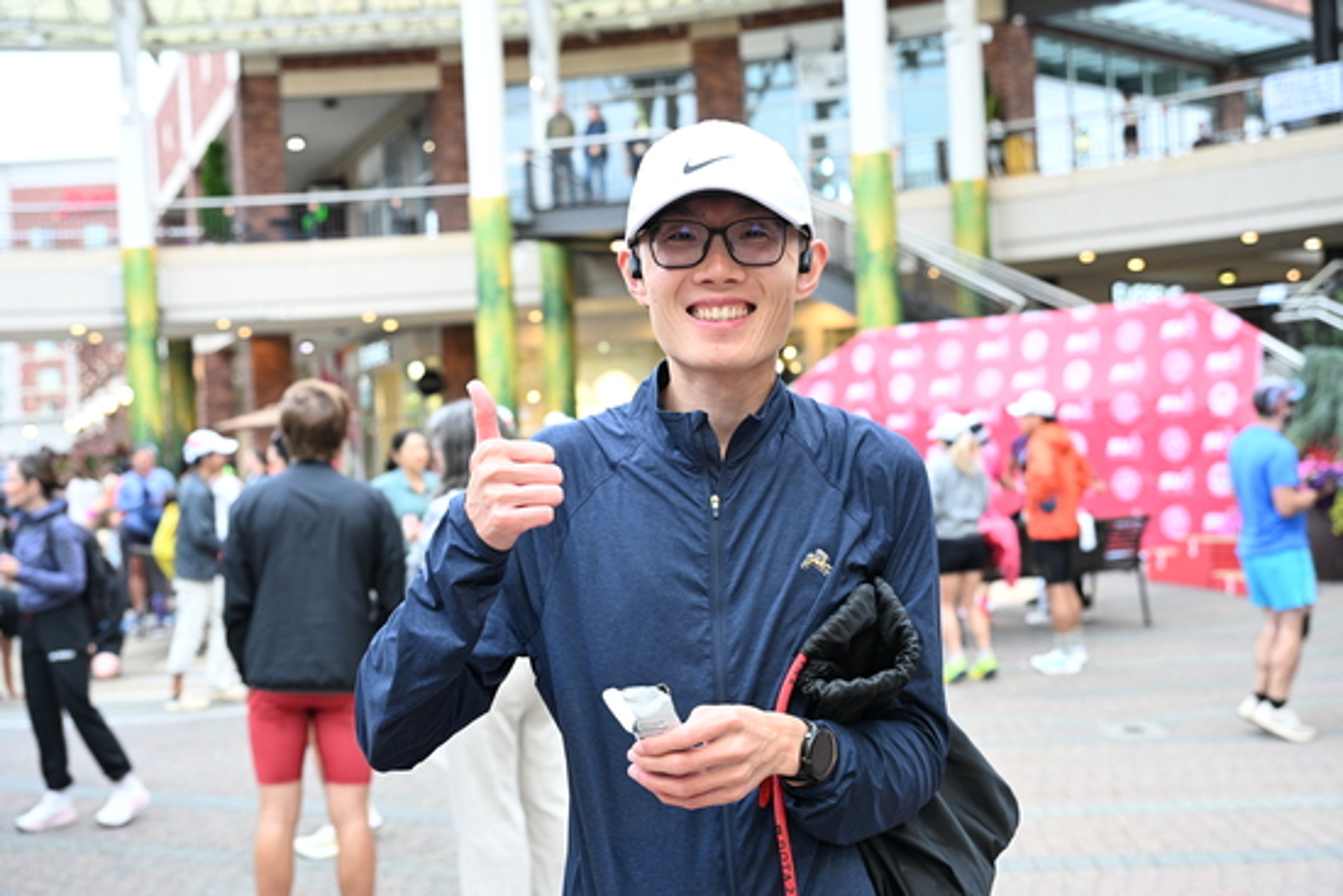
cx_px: 672
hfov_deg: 44.5
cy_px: 448
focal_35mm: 44
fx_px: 1642
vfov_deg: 30.5
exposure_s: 1/200
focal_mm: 44
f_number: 4
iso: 2000
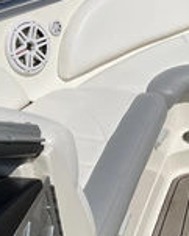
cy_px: 106
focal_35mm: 75
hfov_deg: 19.4
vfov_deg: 25.4
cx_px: 217
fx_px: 524
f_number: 1.8
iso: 25
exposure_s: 1/7407
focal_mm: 3
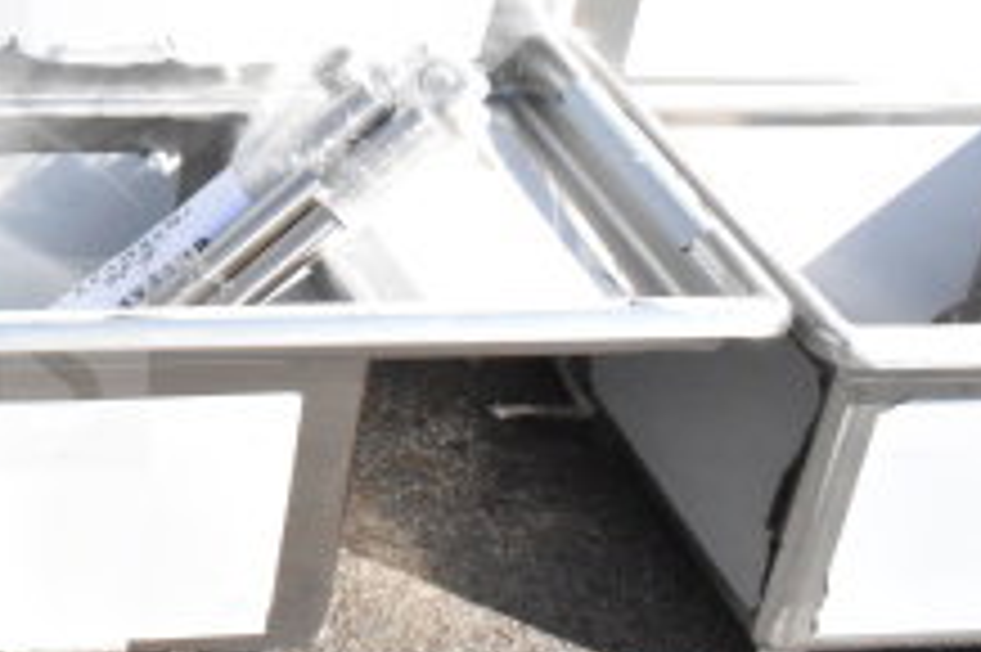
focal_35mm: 84
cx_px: -360
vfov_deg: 16.1
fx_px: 2287
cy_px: 115
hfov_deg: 21.4
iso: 6400
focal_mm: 20
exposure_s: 1/2000
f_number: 22
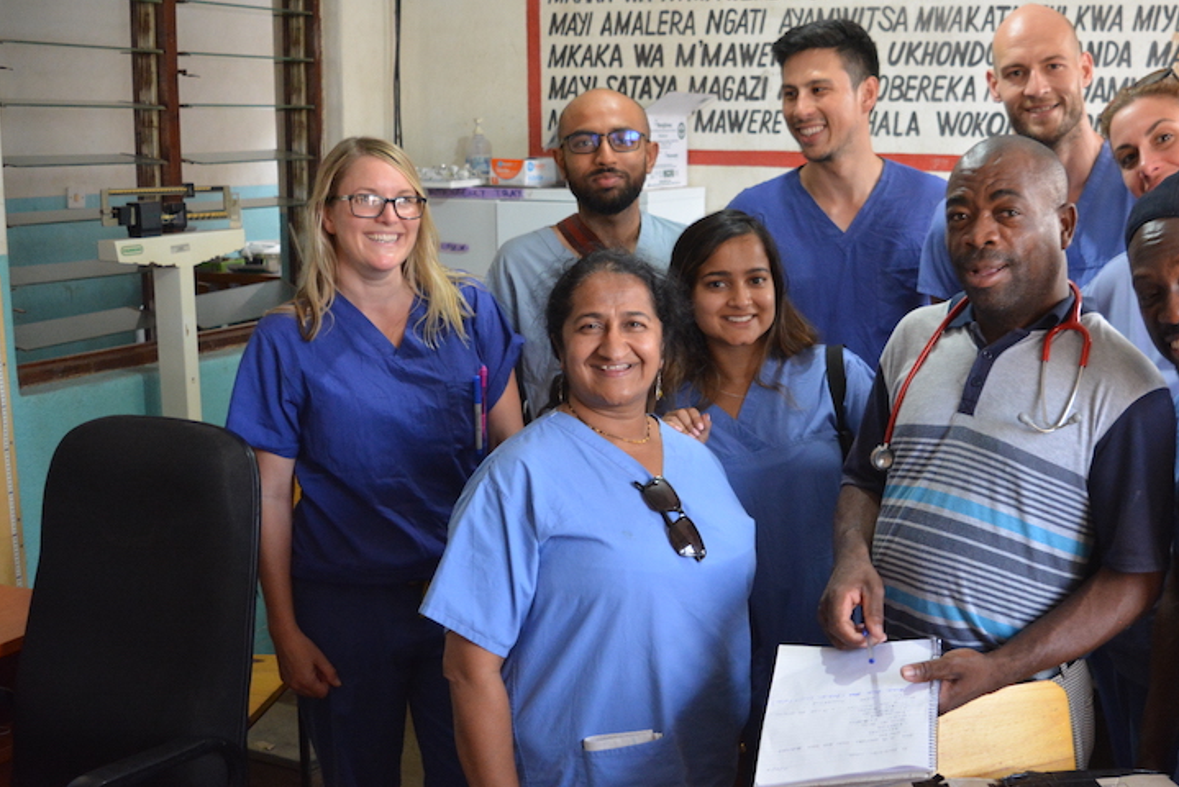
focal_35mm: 47
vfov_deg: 28.7
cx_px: 830
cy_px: 357
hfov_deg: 41.1
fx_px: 1540
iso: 1600
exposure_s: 1/30
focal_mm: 22
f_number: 3.8
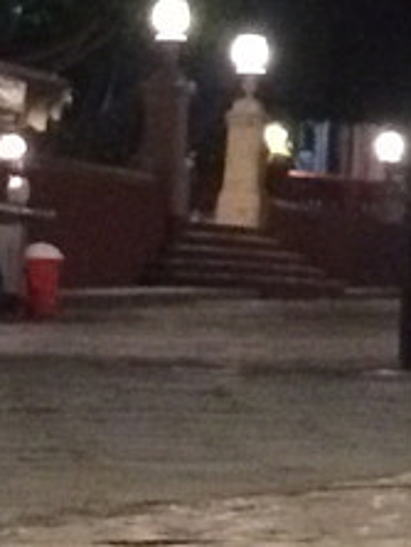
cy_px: -315
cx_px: 699
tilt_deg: +12.5
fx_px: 3302
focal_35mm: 209
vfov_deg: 9.2
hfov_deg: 7.0
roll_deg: -1.5
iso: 500
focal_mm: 4.15
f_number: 2.2
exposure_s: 1/15
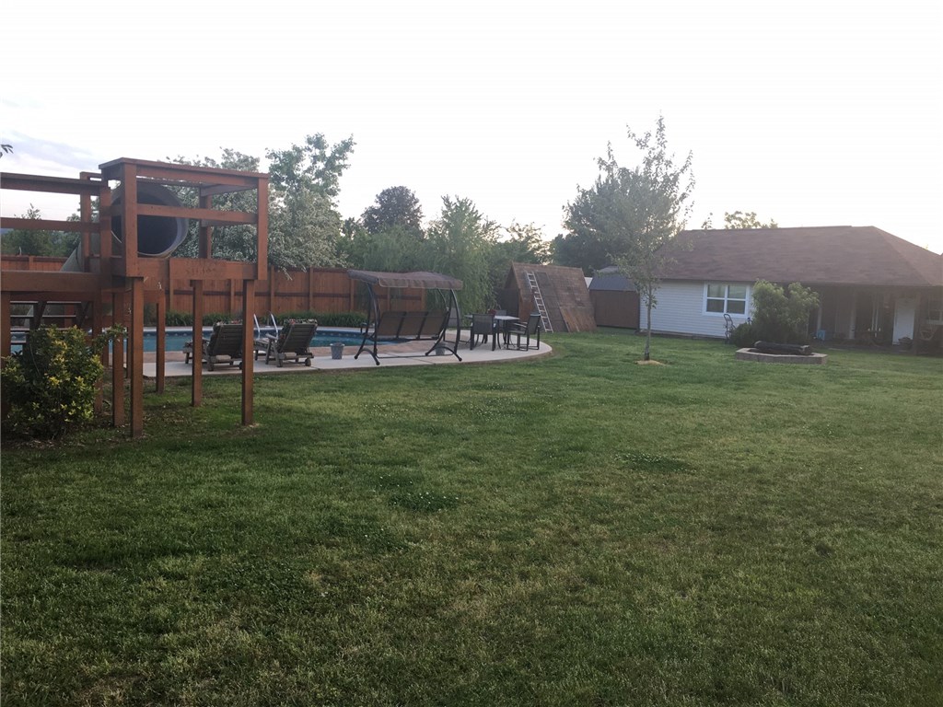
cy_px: 354
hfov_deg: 61.7
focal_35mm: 29
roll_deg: -2.8
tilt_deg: -2.8
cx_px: 472
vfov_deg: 48.2
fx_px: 790
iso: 32
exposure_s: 1/120
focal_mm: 4.15
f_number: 2.2
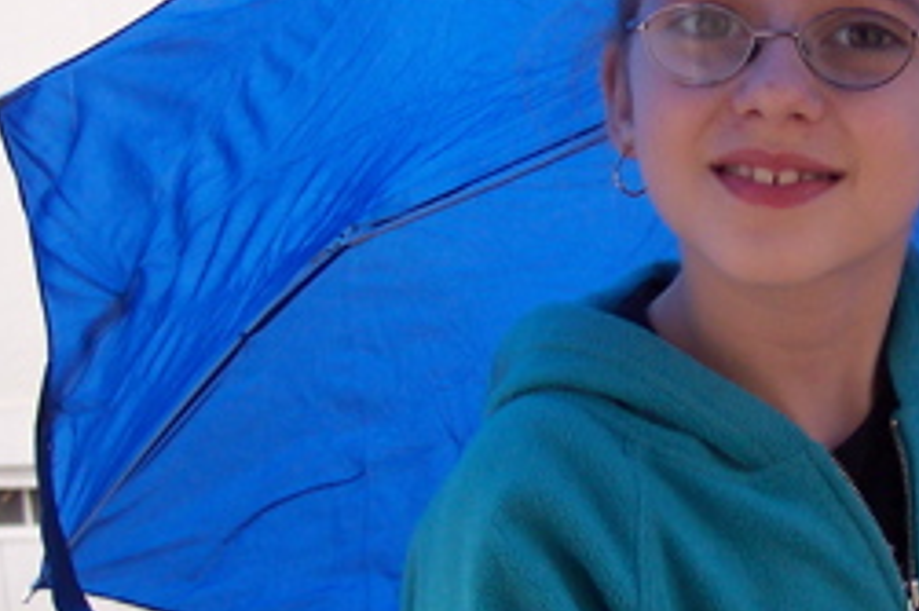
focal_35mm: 112
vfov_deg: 12.2
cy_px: 306
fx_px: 2857
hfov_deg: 17.6
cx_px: 1027
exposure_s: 1/180
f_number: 2.8
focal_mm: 8
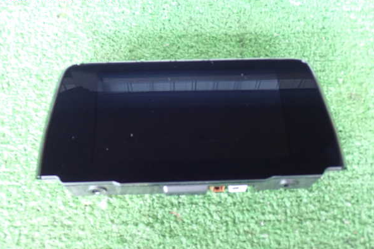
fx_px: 415
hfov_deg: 48.5
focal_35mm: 40
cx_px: 187
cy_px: 129
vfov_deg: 33.4
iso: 800
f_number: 2.7
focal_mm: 6.83
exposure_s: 1/15
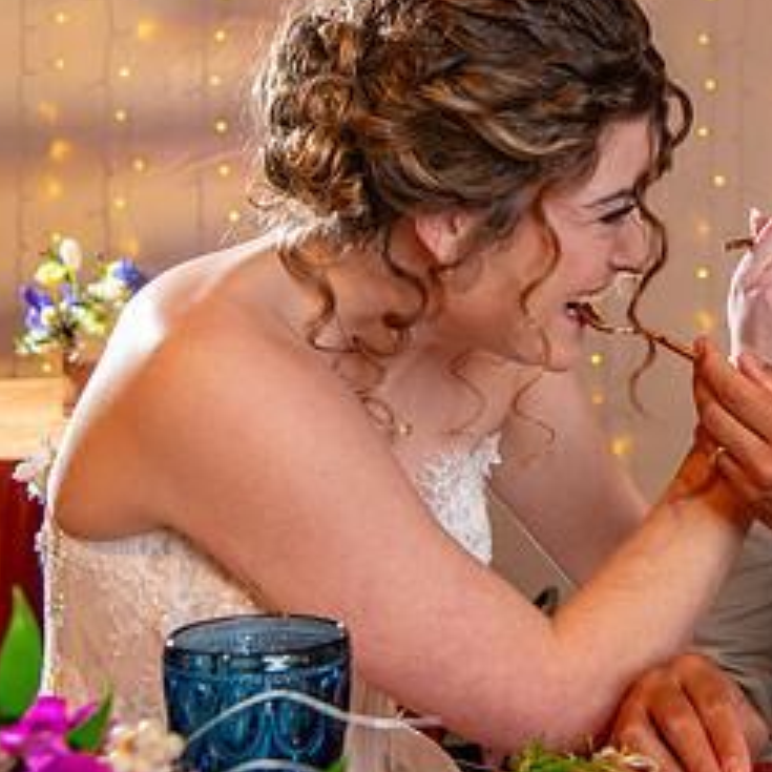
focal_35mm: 89
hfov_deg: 19.3
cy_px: 225
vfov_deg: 19.4
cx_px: 625
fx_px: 2246
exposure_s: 1/125
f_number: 5
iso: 2000
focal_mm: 36
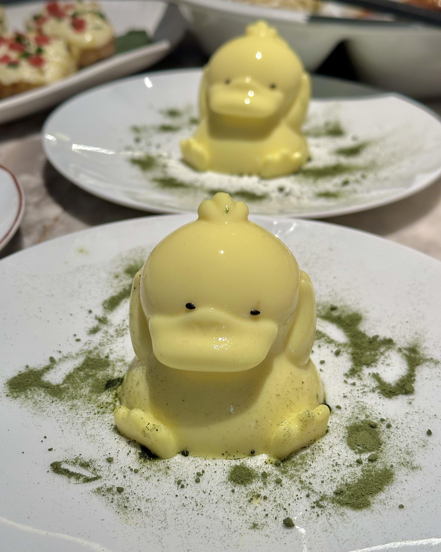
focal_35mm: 51
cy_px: 295
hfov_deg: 29.7
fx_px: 832
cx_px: 218
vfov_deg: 36.6
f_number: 1.78
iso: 80
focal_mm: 6.86
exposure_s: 1/94
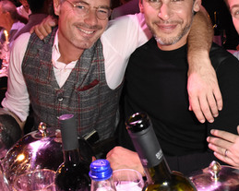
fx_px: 346
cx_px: 179
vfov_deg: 30.6
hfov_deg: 37.2
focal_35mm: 49
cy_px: 65
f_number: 6.3
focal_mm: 20
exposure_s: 1/60
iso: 5000
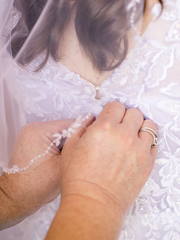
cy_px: 111
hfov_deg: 15.9
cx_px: 90
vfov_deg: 21.1
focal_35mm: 93
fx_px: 644
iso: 800
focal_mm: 85
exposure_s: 1/320
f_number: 2.8
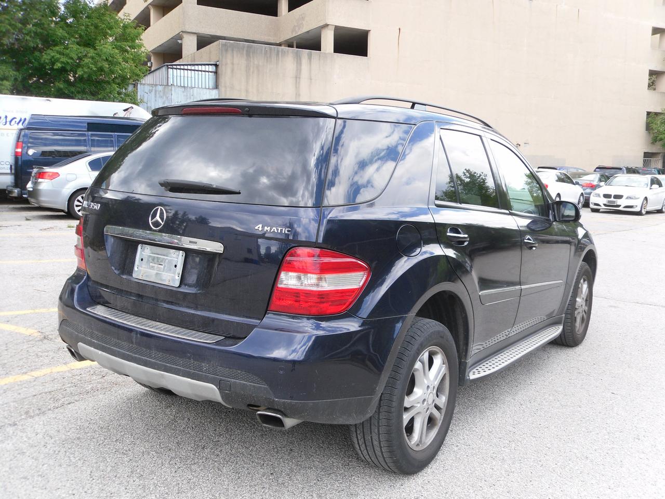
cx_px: 332
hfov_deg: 52.6
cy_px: 250
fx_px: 672
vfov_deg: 40.7
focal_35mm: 35
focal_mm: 6.3
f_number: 3.5
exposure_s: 1/117
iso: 80
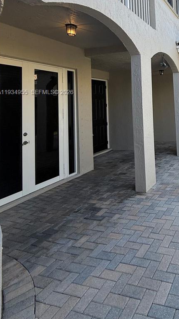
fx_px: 203
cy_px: 93
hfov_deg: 40.8
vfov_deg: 72.7
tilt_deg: +5.7
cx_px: 184
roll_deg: +2.9
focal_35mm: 24
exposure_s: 1/357
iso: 64
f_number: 2.2
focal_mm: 2.22
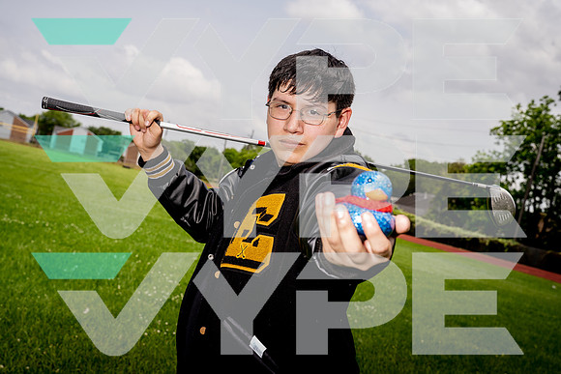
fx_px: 670
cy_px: 187
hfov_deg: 45.4
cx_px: 280
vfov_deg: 31.2
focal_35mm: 43
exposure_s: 1/250
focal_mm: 43
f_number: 7.1
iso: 100
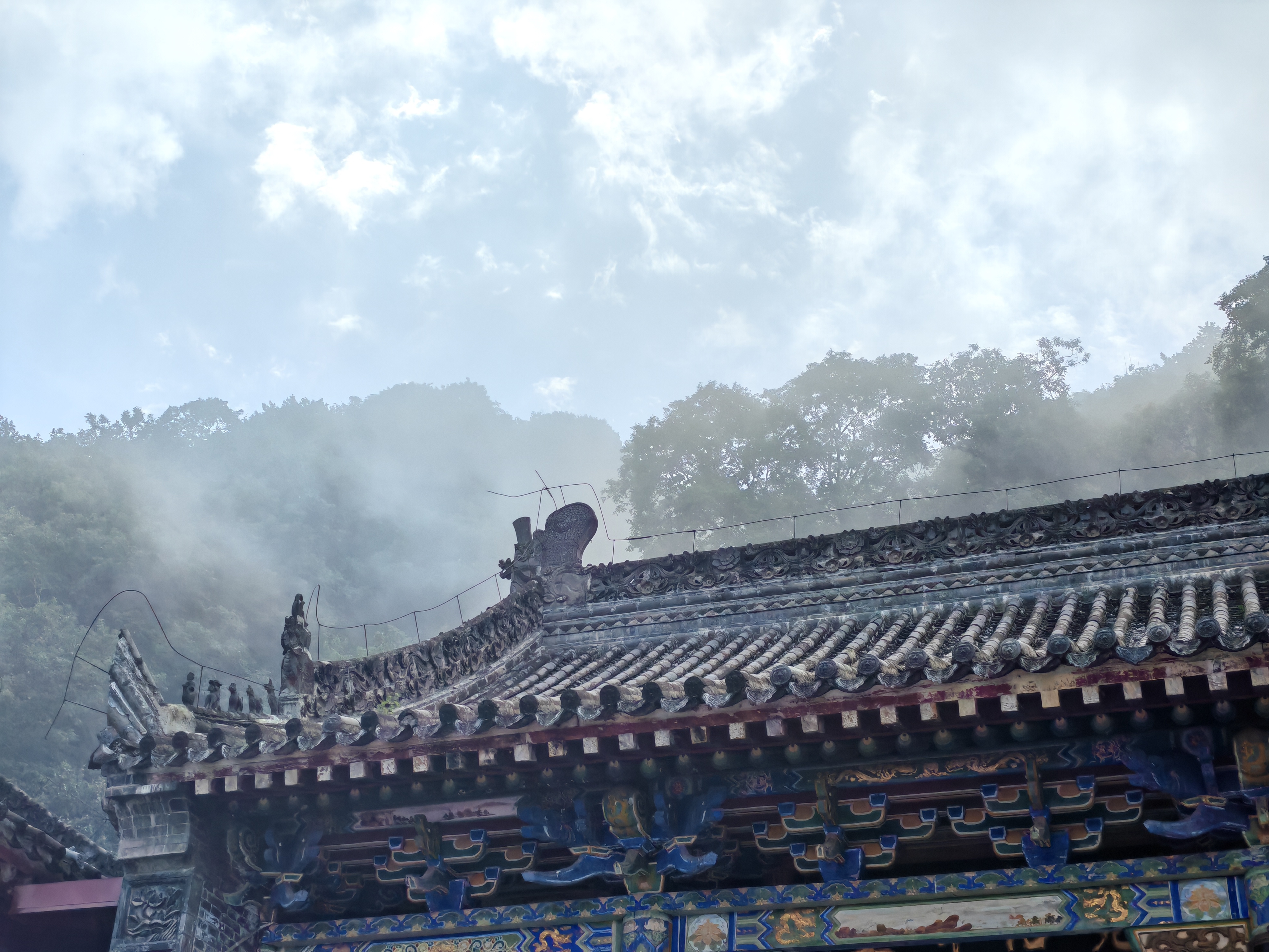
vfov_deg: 27.0
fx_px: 1980
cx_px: 634
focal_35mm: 54
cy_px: 476
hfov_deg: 35.5
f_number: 16
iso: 50
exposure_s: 1/1100
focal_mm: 5.52
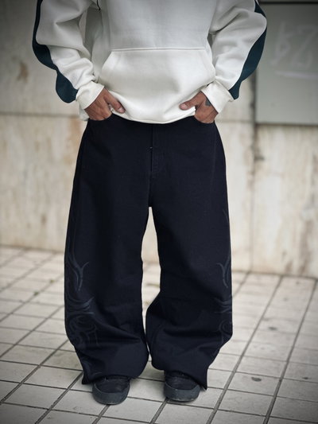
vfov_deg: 25.3
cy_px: 212
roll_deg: -1.2
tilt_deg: -11.3
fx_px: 943
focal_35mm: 77
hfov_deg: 19.1
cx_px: 159
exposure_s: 1/33
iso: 250
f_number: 2.8
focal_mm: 9
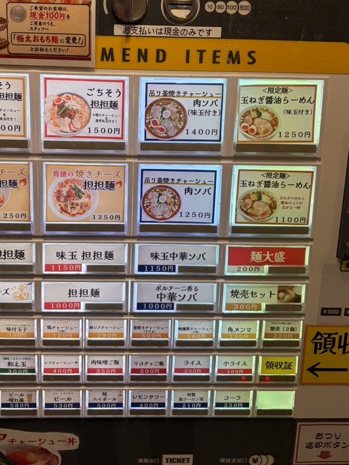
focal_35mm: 37
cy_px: 168
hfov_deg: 38.5
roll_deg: -2.0
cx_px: 137
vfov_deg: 49.5
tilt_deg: -12.5
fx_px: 497
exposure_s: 1/126
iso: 32
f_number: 1.6
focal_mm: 5.96
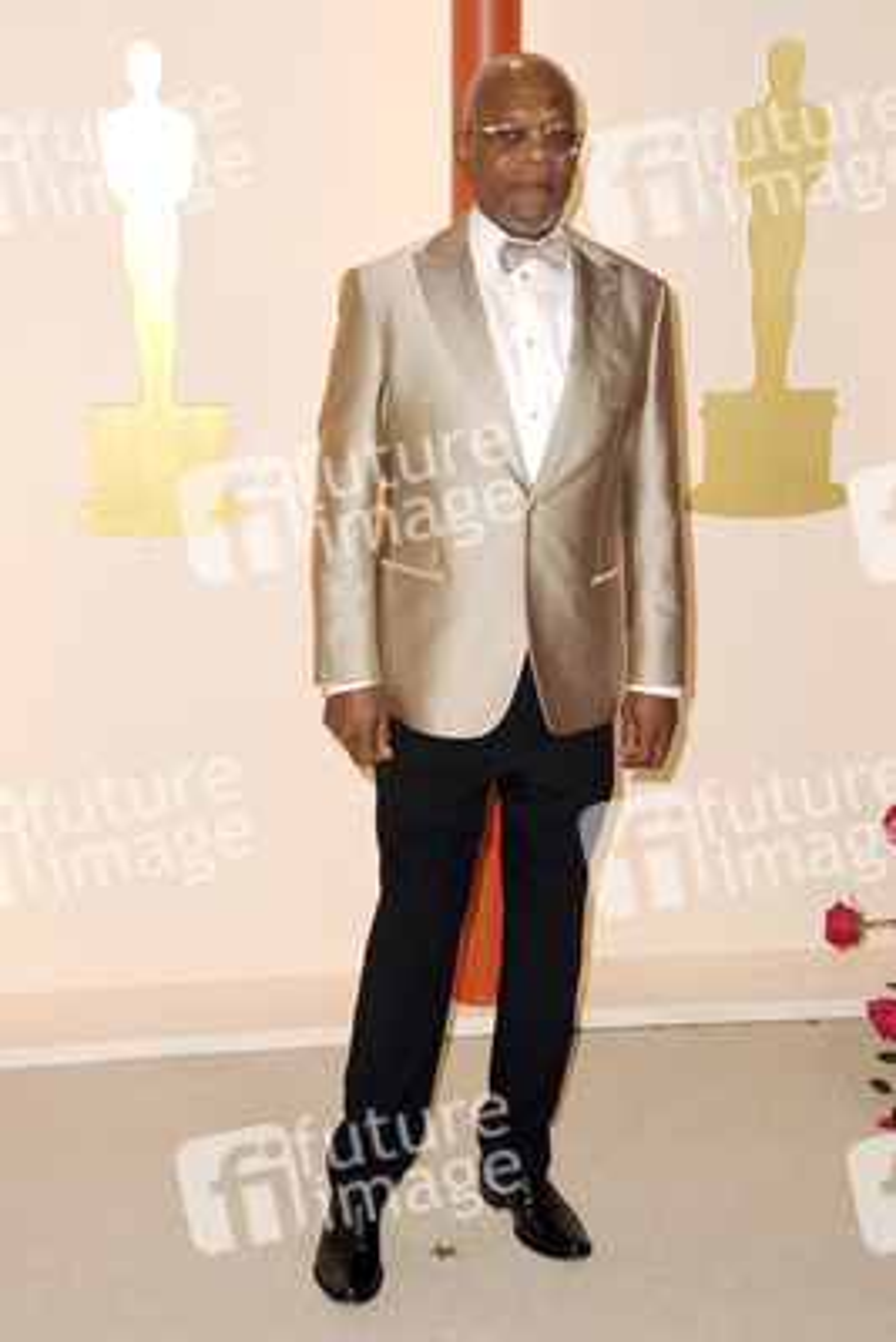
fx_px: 2089
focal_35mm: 56
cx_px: 448
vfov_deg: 35.6
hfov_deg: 24.2
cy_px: 671
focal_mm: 56
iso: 1600
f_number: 7.1
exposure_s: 1/200
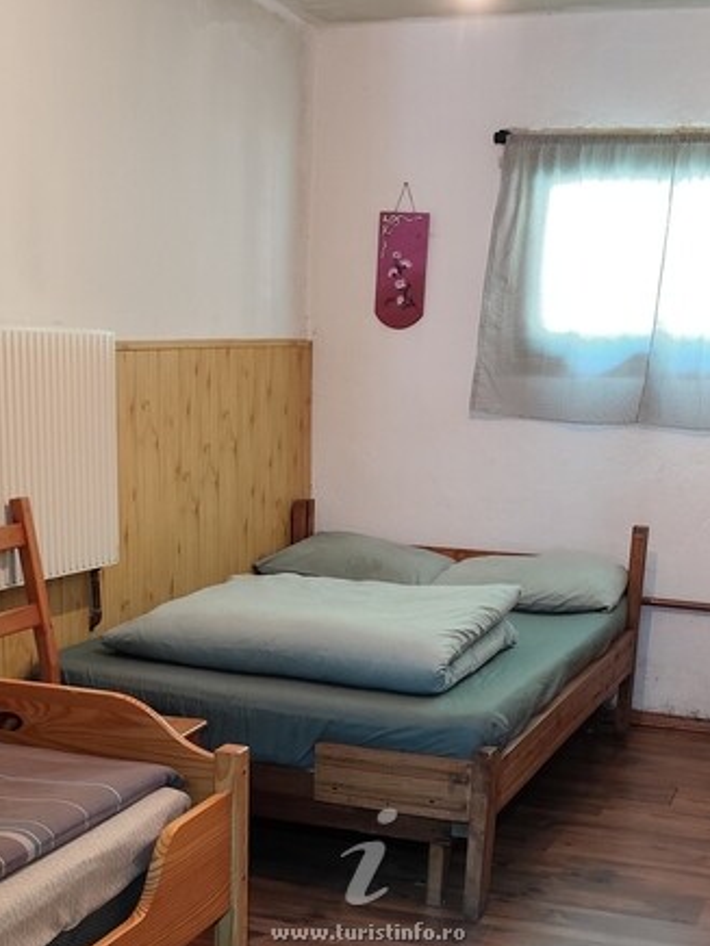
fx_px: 1477
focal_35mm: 54
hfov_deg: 27.0
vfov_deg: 33.7
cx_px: 345
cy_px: 848
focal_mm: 6.19
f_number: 1.65
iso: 500
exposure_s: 1/25
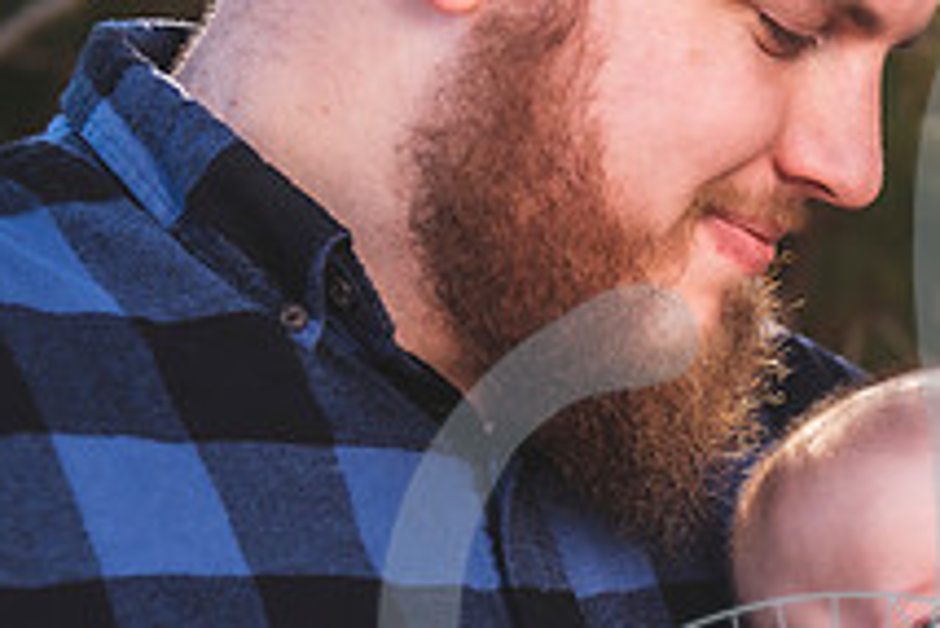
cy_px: 674
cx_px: 1076
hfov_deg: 13.4
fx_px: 3893
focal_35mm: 149
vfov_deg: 9.1
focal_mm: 55
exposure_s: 1/250
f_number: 4
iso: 100
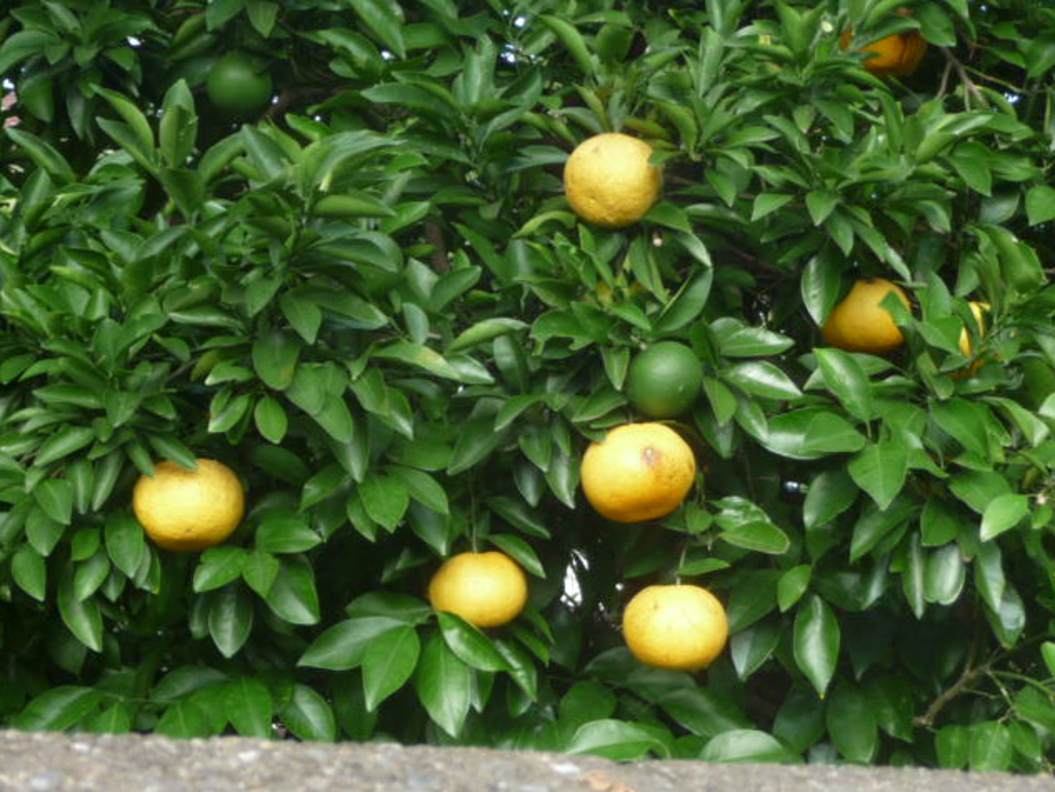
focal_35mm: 93
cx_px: 532
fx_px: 2835
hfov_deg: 21.1
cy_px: 395
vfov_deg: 15.9
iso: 100
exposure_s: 1/60
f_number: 4.3
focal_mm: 9.3
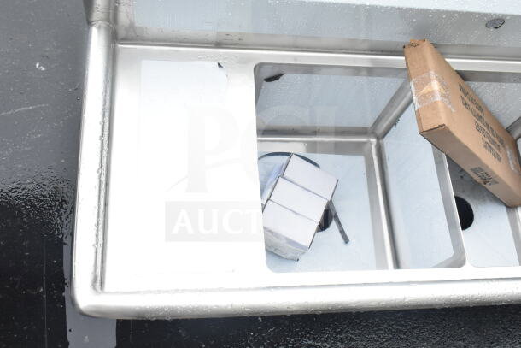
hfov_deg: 51.3
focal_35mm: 38
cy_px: 174
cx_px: 260
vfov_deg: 35.5
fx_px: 543
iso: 1600
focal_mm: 25
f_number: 10
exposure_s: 1/400
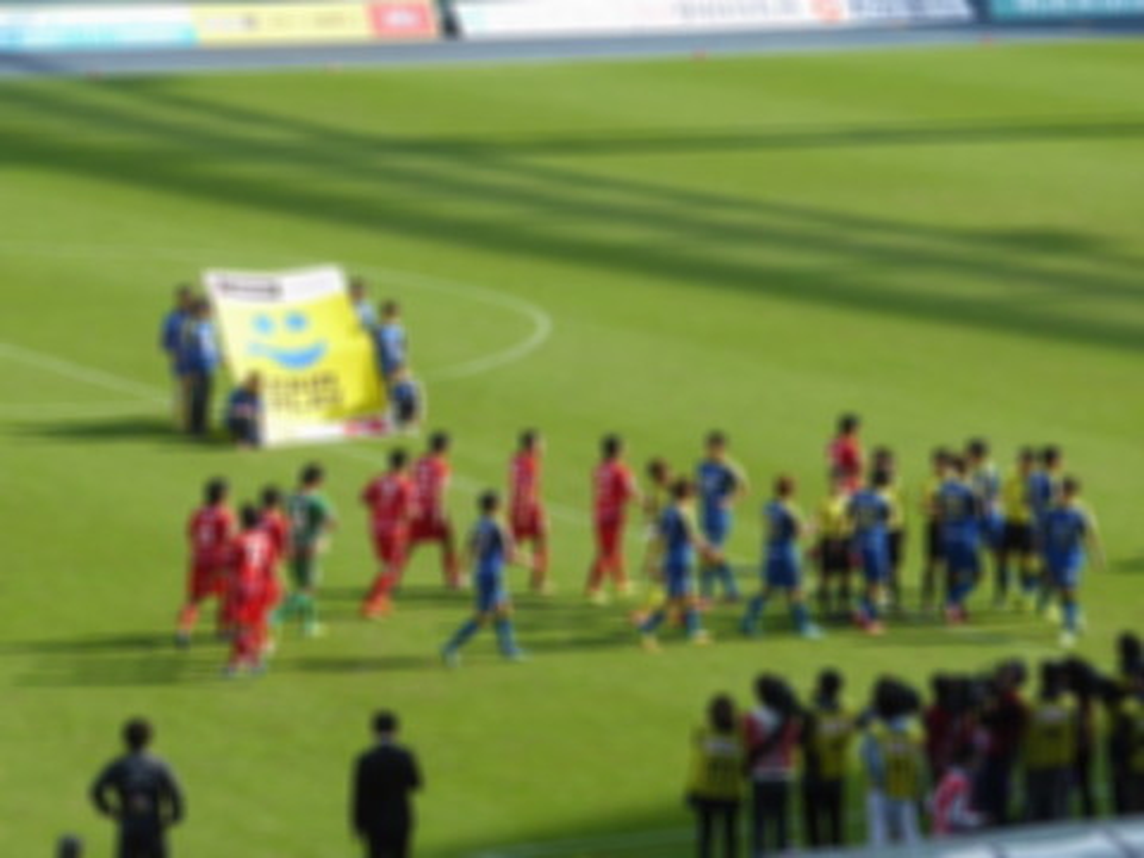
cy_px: 429
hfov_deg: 10.2
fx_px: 6378
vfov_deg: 7.7
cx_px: 572
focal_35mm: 193
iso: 100
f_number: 5.4
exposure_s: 1/160
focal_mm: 31.3
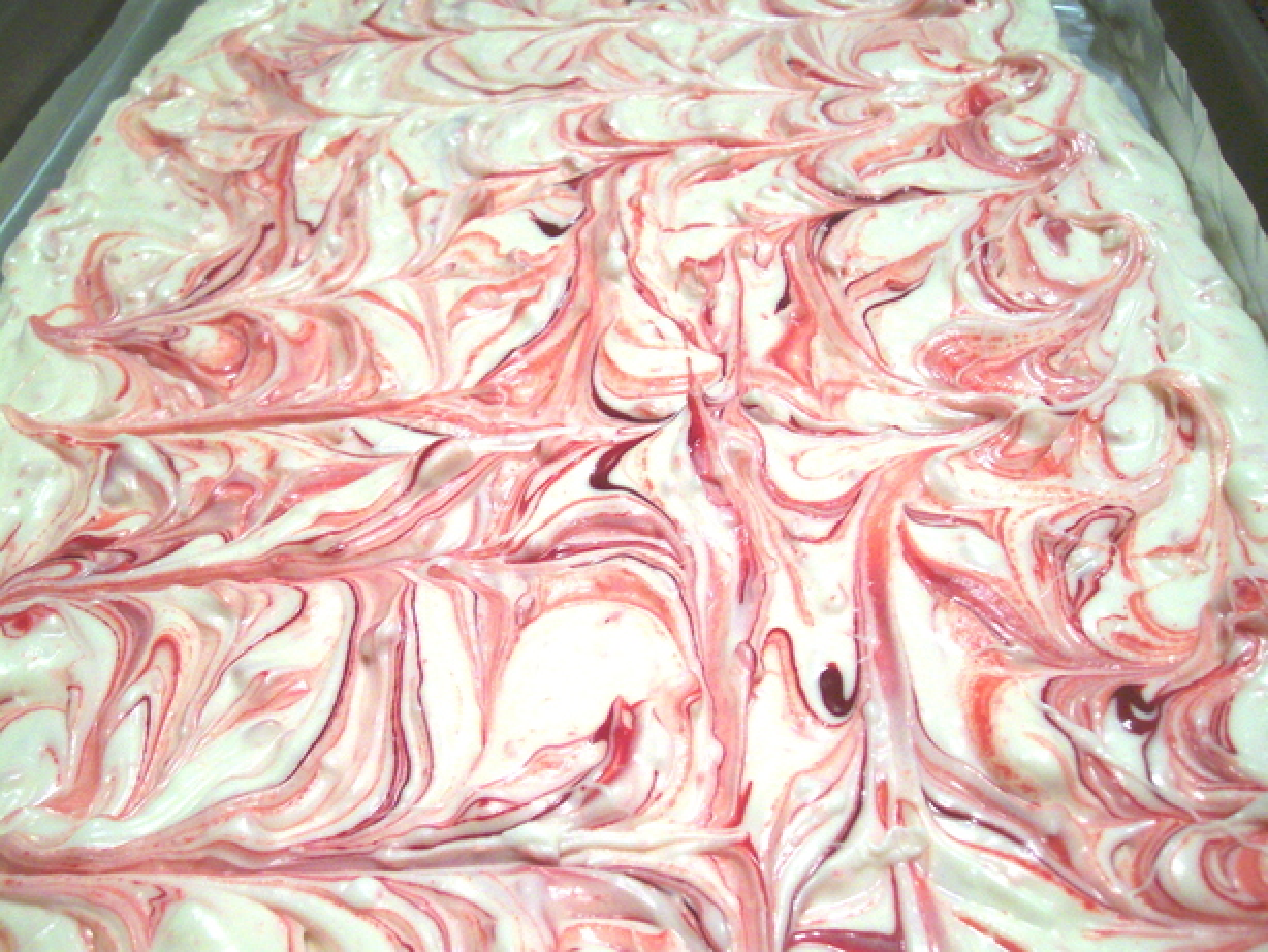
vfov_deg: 40.7
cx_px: 634
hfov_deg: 52.6
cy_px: 476
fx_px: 1283
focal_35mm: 35
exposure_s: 1/19.8
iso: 160
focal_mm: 5.8
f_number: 2.8
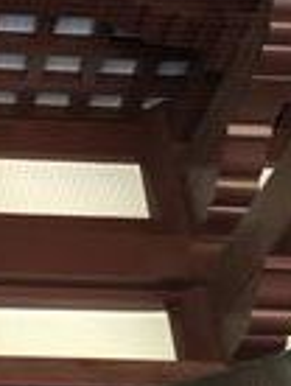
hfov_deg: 16.6
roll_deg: +2.4
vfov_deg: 23.2
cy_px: 201
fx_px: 939
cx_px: -90
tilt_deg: +33.2
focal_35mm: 84
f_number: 2.2
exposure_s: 1/60
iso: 40
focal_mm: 4.15
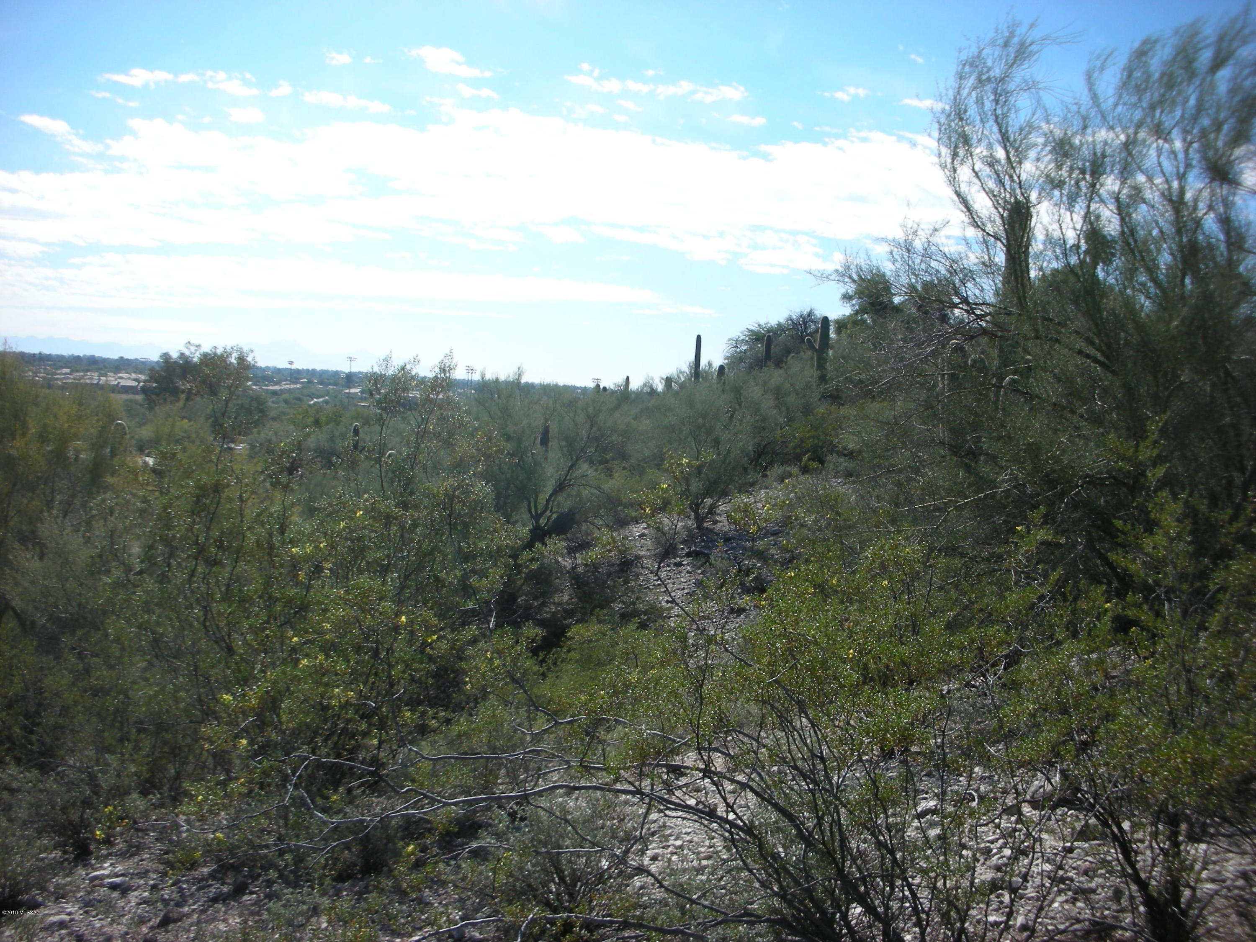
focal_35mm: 35
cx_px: 628
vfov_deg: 40.7
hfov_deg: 52.6
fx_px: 1270
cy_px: 471
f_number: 8.5
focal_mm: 5.8
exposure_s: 1/111
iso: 50
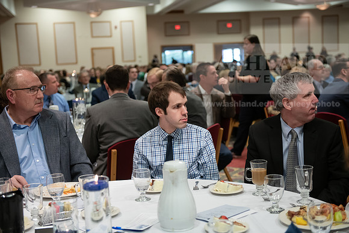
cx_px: 174
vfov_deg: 24.6
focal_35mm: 55
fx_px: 533
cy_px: 116
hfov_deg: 36.2
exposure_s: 1/200
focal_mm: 55
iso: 2000
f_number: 3.2
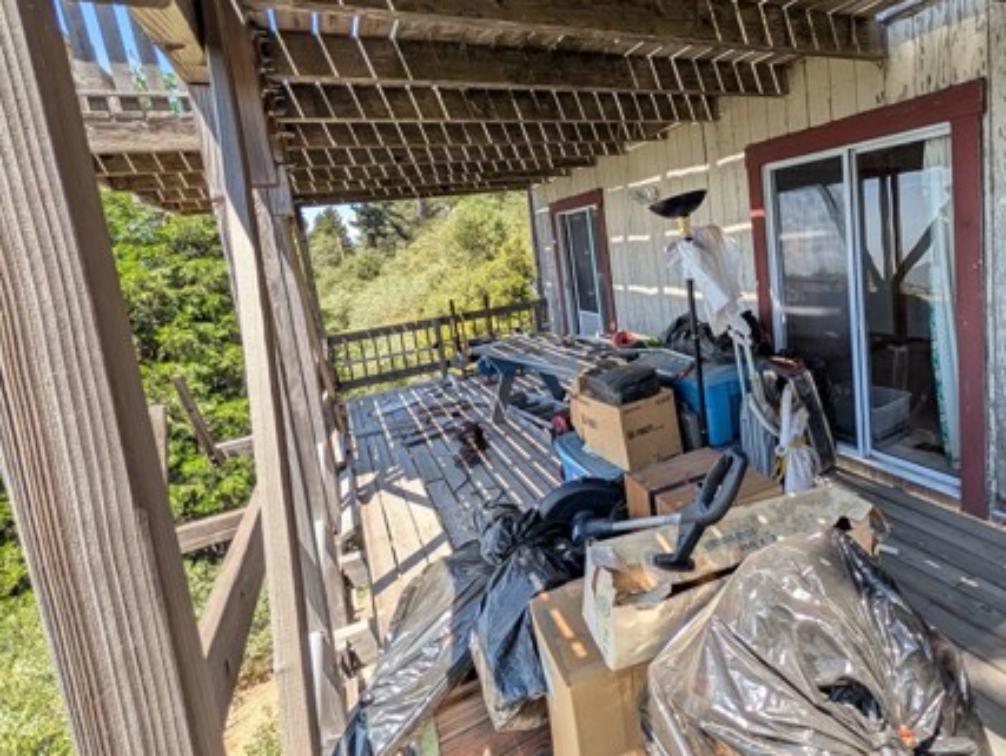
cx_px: 704
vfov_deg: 71.1
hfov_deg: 83.3
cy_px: 312
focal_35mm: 18
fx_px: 524
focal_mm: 2.02
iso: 46
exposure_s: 1/900
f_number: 1.7
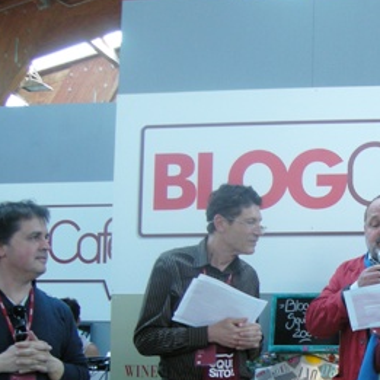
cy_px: 307
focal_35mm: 78
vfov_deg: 21.9
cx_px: 440
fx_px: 969
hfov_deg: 20.9
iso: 102
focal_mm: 7.5
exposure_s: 1/56.2
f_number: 2.7
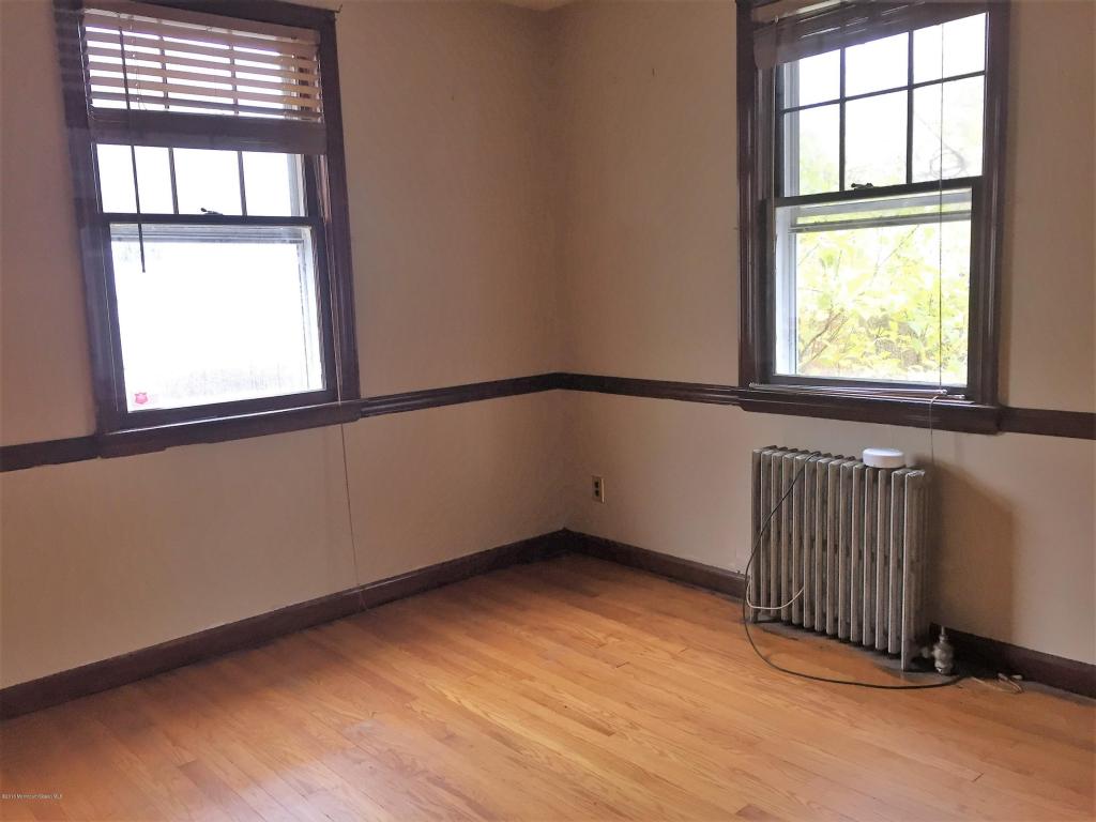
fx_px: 918
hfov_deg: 61.7
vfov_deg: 48.2
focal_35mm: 29
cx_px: 548
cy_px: 411
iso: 64
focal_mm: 4.15
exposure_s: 1/30
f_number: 2.2
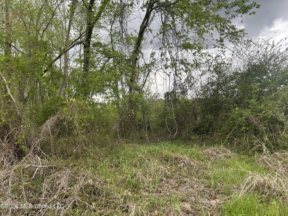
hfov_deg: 67.3
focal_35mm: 26
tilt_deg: +1.5
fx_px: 216
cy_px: 108
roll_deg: +1.2
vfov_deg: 53.1
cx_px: 144
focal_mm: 5.7
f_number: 1.5
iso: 50
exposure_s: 1/1000
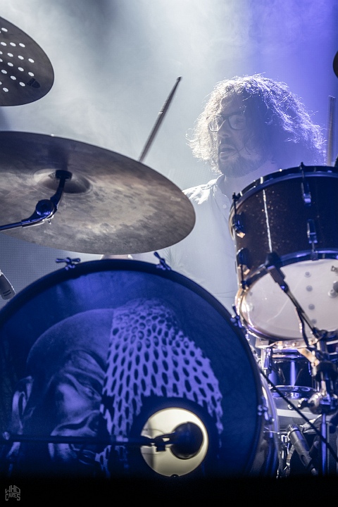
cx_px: 169
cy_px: 254
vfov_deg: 11.4
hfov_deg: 7.6
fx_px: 2535
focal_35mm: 180
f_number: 4
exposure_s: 1/100
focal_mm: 120
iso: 200
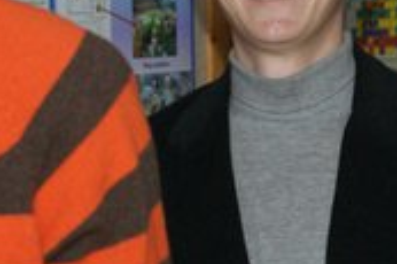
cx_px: 317
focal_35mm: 382
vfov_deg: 3.6
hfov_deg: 5.4
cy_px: 80
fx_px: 4212
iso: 400
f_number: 5.6
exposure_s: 1/80
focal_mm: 55
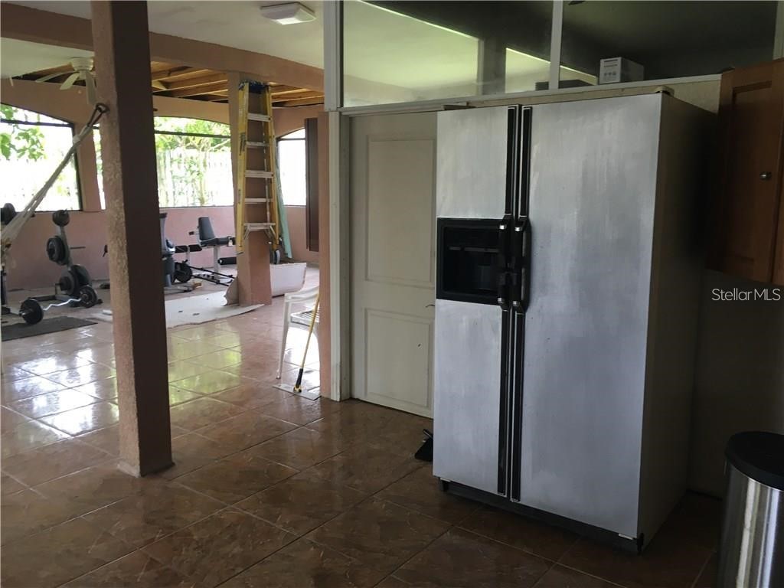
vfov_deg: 48.2
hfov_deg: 61.7
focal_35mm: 29
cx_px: 392
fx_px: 657
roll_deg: -0.8
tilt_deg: -11.2
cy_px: 294
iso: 50
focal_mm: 4.15
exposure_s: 1/30
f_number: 2.2
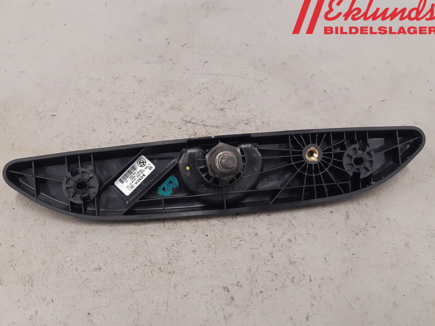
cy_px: 176
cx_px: 195
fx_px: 364
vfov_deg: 48.2
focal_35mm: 29
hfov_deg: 61.5
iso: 200
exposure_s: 1/50
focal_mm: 3.93
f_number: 1.7
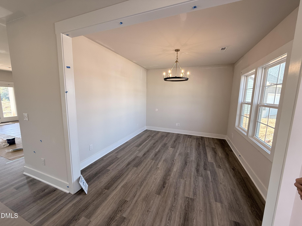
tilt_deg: -7.0
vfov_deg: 85.7
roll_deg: -1.2
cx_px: 151
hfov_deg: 102.1
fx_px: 122
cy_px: 113
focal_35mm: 14
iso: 100
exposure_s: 1/120
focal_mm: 2.22
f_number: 2.2
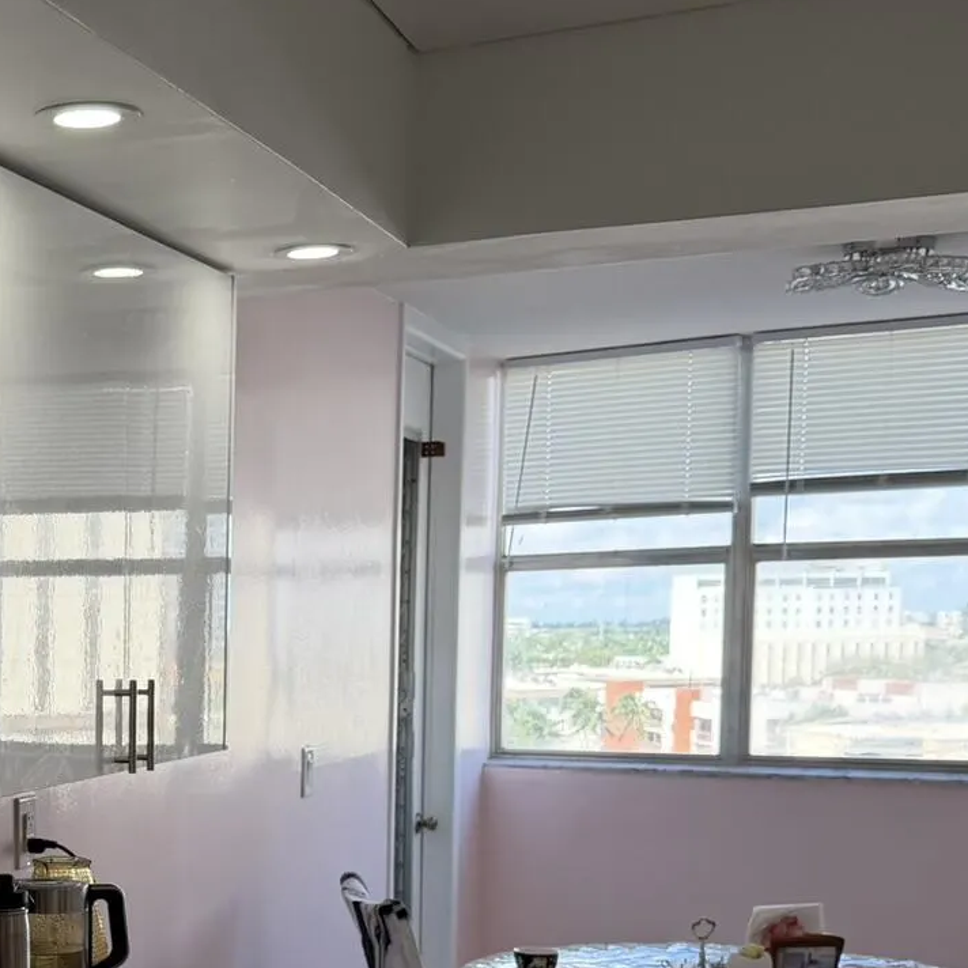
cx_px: -84
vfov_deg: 27.2
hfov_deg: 26.1
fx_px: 1930
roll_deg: +1.1
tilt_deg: -6.4
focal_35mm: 61
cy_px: 861
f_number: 1.78
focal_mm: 6.76
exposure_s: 1/524
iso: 100
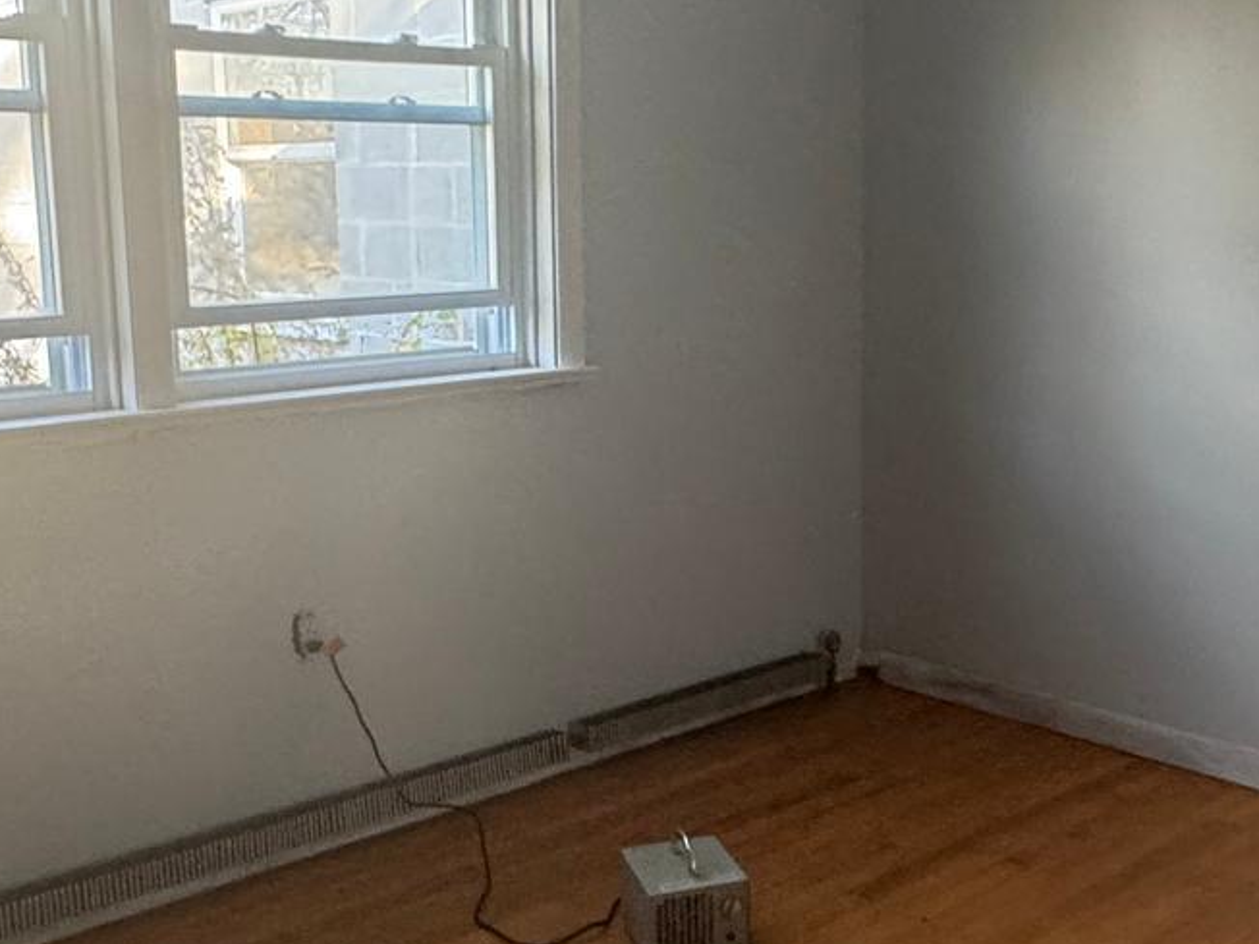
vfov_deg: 32.9
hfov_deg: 42.8
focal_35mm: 44
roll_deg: -0.2
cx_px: 741
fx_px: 1600
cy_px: 446
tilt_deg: -10.3
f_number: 2.2
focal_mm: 2.22
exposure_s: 1/98
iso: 320
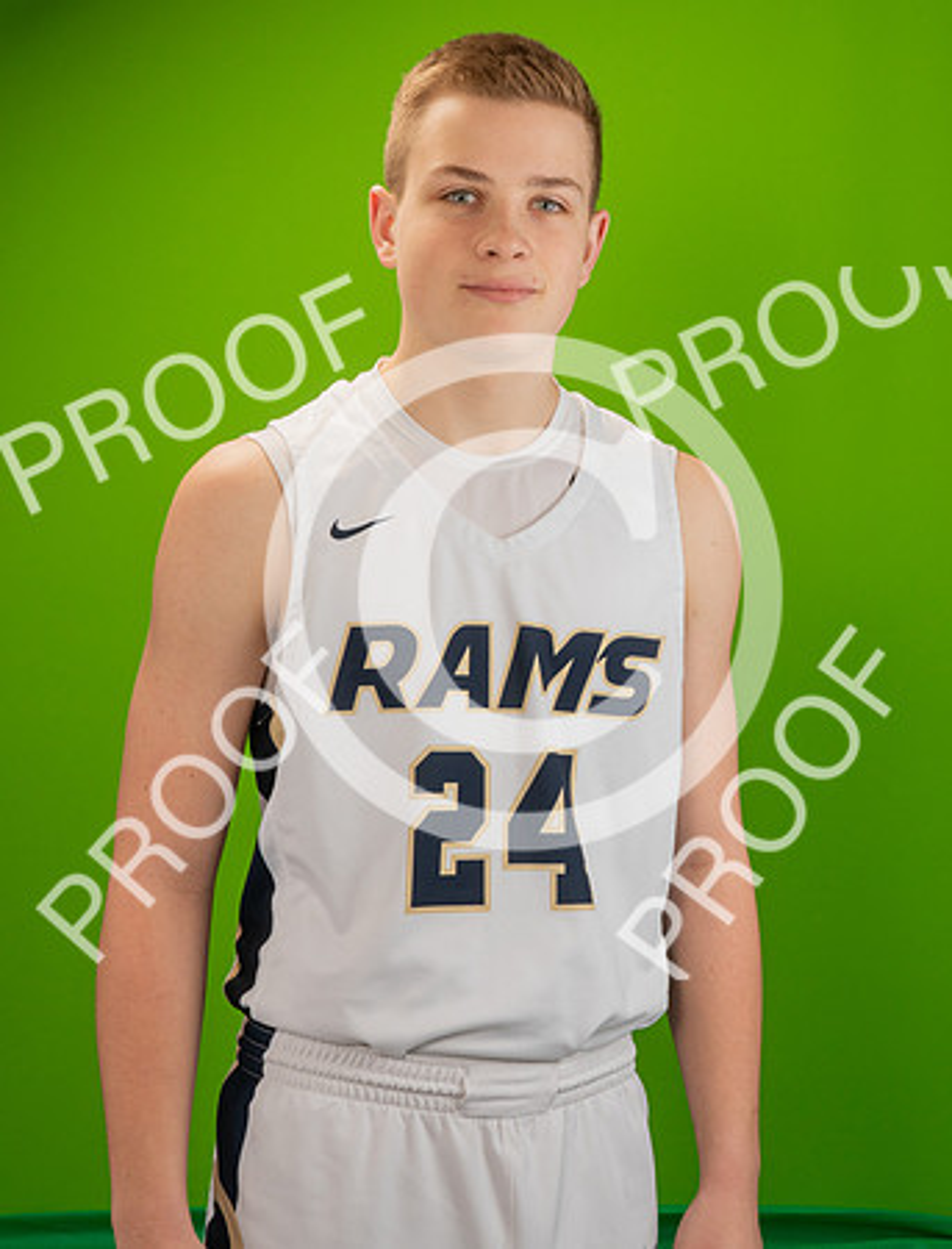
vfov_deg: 29.3
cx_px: 509
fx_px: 2390
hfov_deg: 22.5
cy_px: 568
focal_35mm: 66
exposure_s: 1/60
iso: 800
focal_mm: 42
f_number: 20
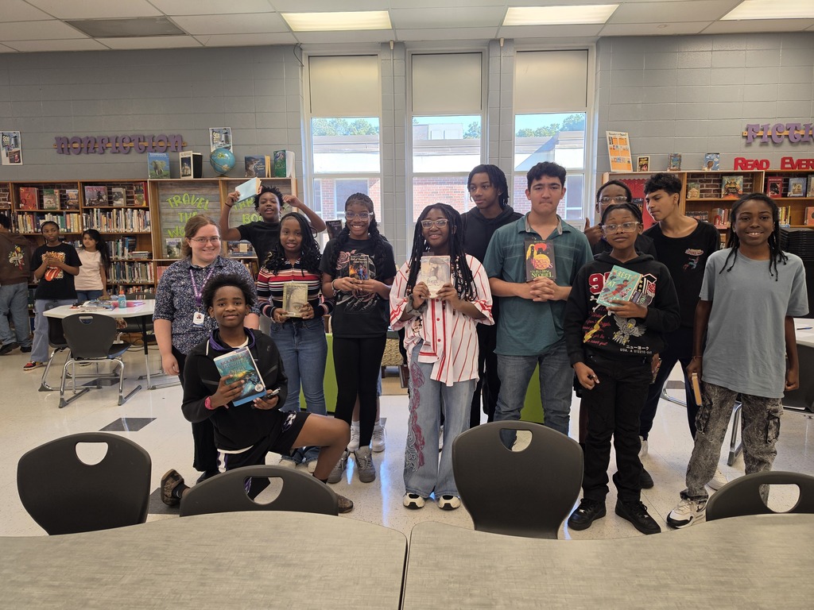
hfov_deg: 73.9
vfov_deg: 58.9
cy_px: 305
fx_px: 541
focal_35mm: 23
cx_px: 407
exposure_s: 1/120
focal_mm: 6.5
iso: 64
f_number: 1.4
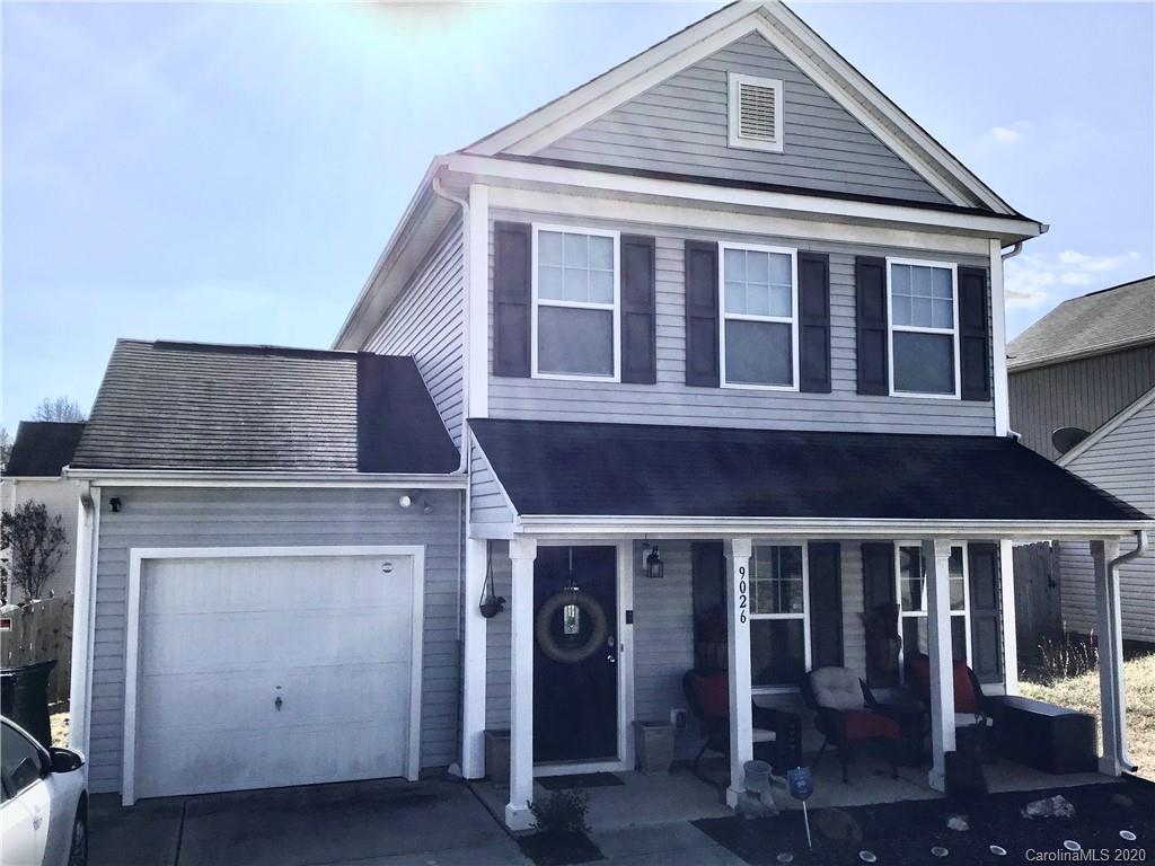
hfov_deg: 58.4
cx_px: 578
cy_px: 433
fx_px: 1034
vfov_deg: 45.4
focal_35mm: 31
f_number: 2.4
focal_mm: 3.3
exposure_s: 1/1664
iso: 25
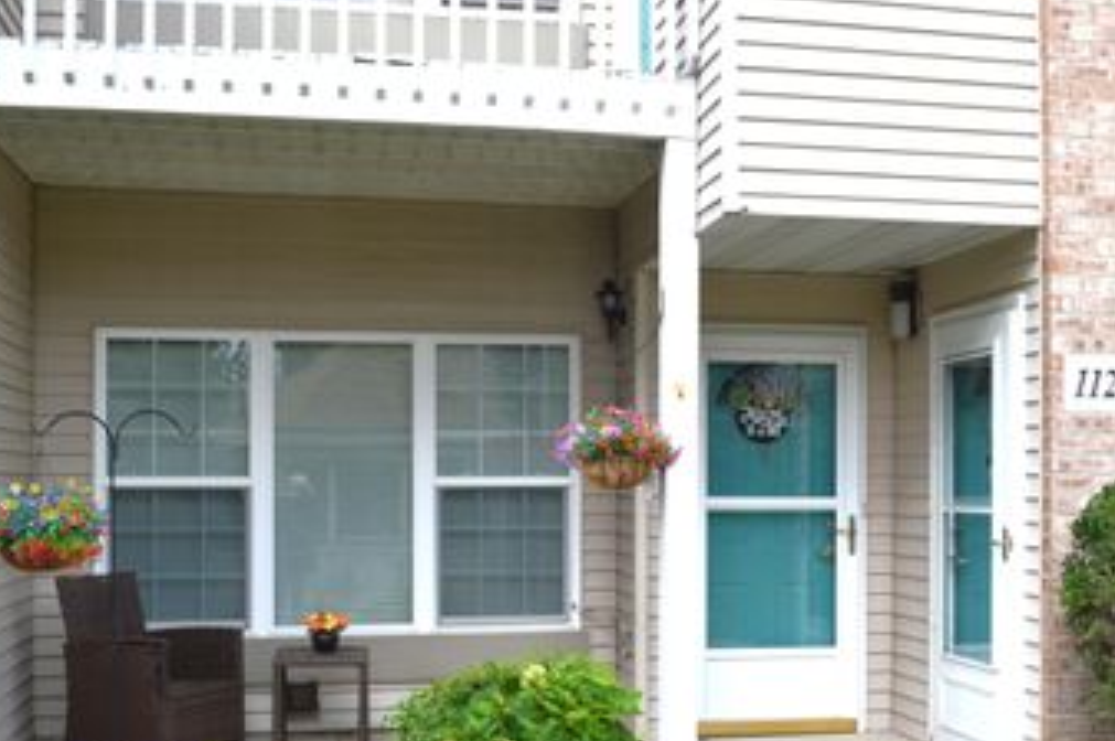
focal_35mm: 49
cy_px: 445
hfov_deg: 40.2
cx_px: 675
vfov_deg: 27.4
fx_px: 1516
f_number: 6.3
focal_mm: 22
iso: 100
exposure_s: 1/160
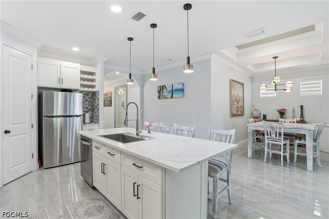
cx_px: 164
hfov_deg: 96.8
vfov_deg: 73.7
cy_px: 110
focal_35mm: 16
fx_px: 146
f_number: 9
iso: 400
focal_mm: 16
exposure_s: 1/60
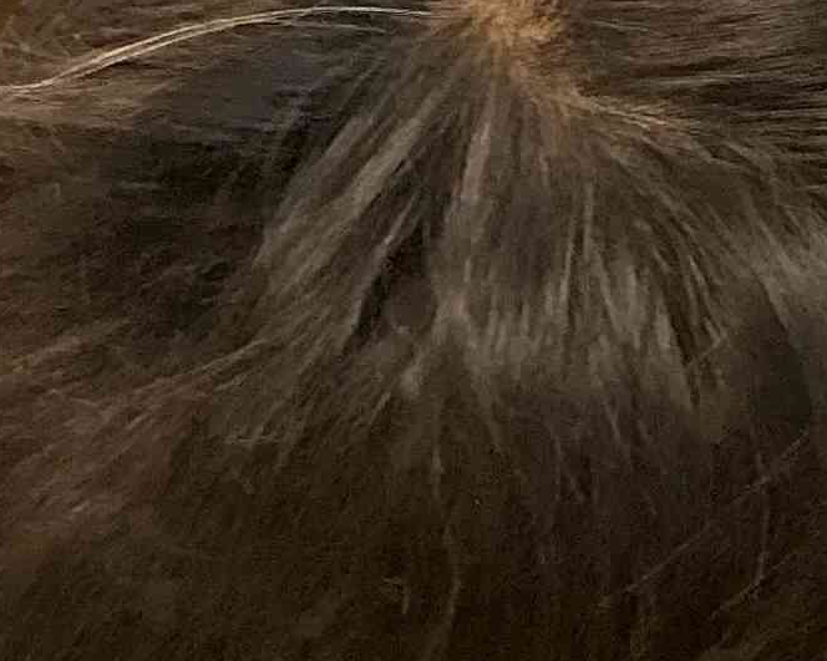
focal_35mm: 172
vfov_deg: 8.9
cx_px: 2165
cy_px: -34
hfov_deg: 9.6
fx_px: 4209
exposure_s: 1/100
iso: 25
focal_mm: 3
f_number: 1.8
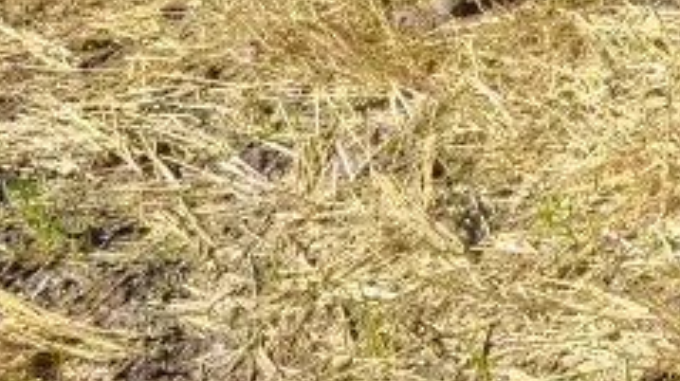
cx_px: 1246
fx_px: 2054
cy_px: -634
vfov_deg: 9.1
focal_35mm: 114
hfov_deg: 15.8
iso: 40
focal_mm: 5.4
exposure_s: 1/1488
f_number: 1.8
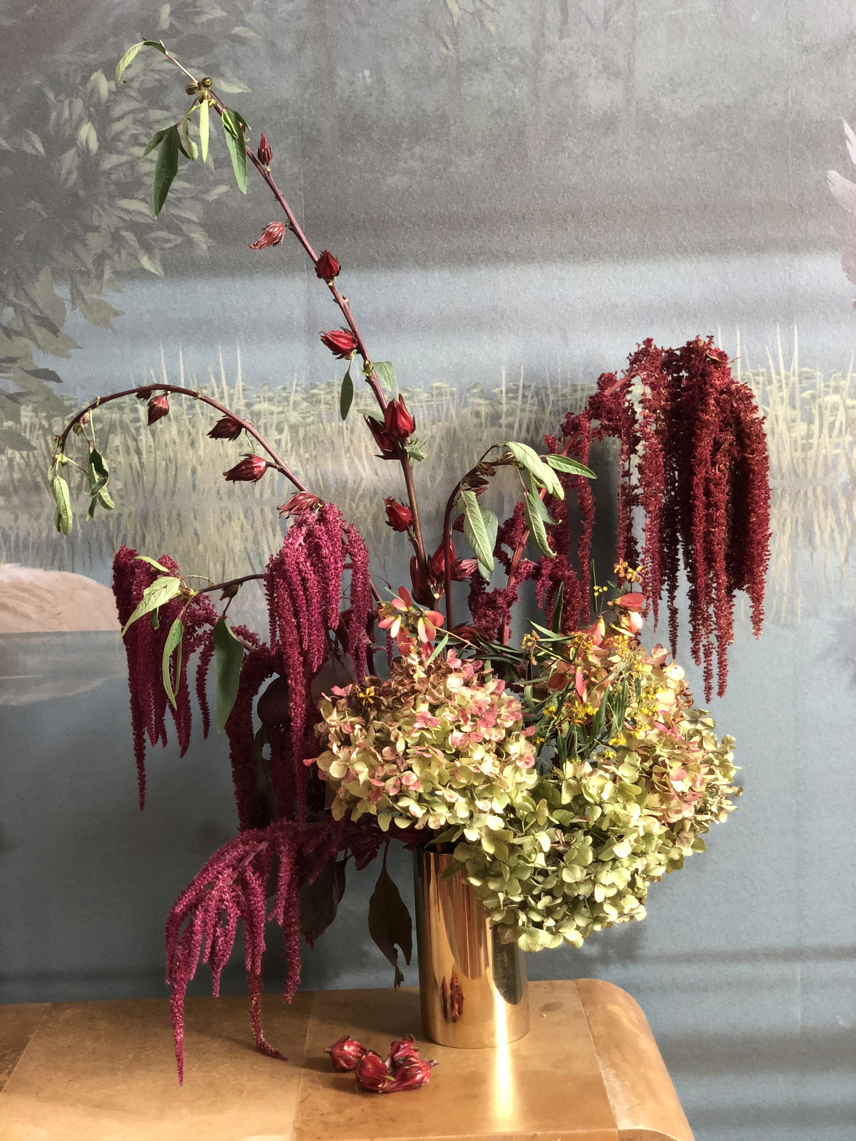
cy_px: 570
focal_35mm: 52
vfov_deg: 36.8
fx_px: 1715
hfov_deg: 28.0
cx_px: 428
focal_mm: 6
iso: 125
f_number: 2.4
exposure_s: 1/25
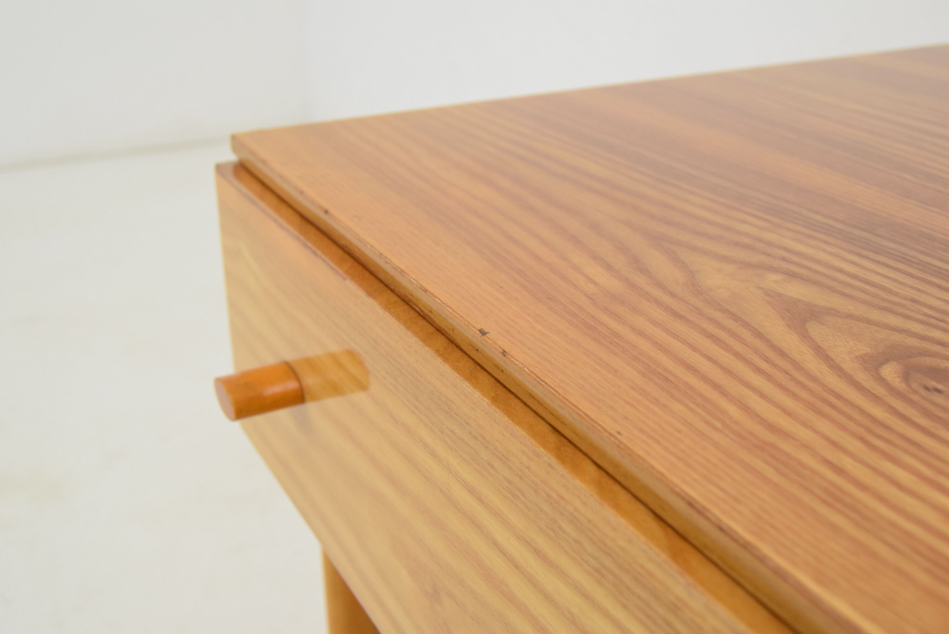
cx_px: 474
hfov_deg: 43.6
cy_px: 317
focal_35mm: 45
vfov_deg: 29.9
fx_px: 1187
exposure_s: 1/200
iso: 1600
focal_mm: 30
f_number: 7.1
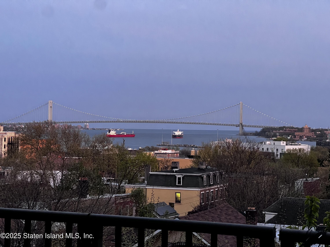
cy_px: 124
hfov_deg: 25.3
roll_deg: -0.8
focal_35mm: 77
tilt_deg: -0.4
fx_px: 734
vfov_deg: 19.1
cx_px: 165
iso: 640
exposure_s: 1/60
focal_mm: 9
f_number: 2.8
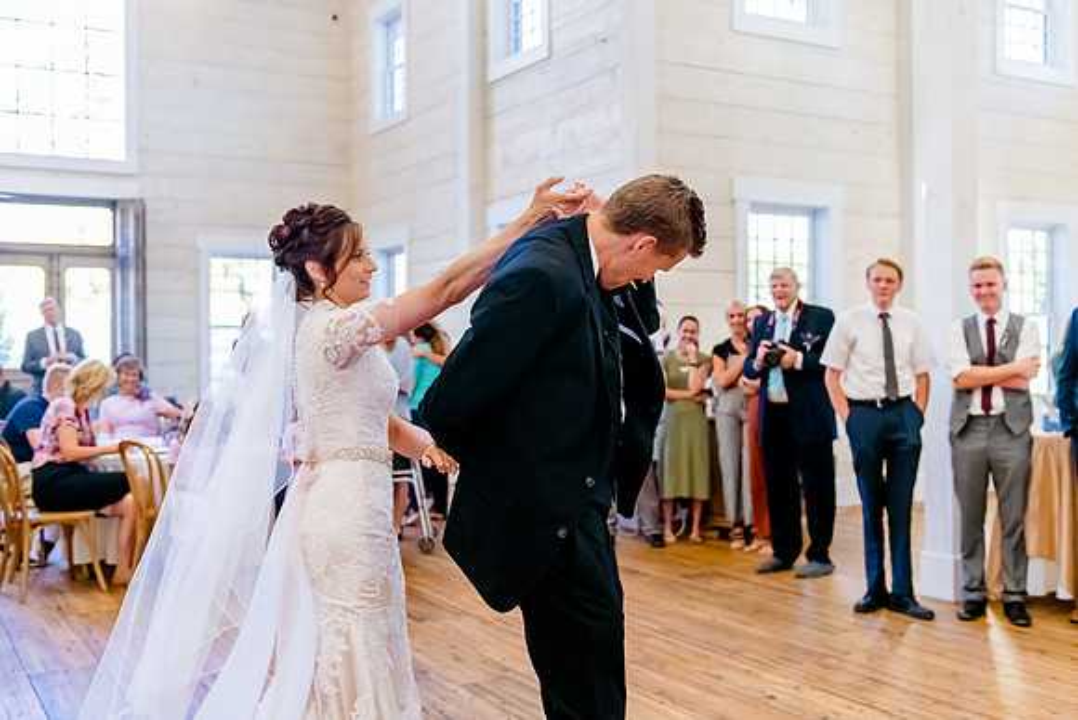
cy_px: 361
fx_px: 1152
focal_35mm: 38
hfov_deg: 50.1
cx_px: 552
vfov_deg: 34.7
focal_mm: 36
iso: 3200
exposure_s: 1/640
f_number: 3.2
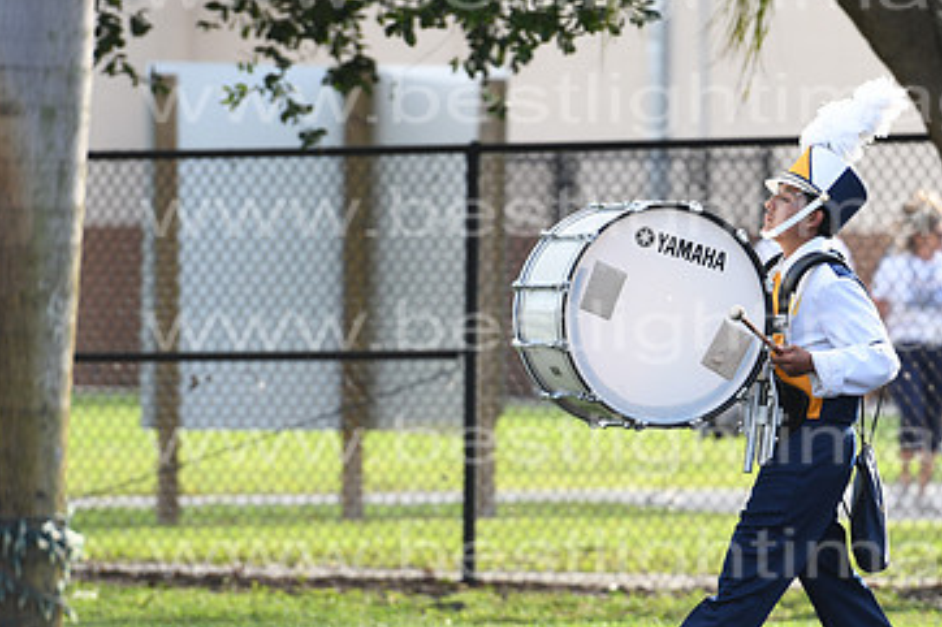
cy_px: 389
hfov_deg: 4.3
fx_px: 12580
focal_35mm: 481
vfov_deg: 2.9
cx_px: 739
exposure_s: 1/640
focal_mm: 200
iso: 200
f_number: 4
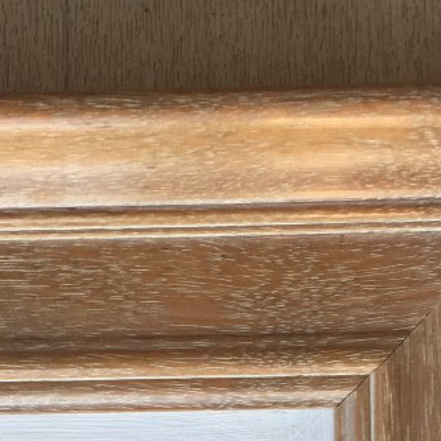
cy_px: 496
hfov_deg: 18.5
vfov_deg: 18.1
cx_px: 26
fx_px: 1326
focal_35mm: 92
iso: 32
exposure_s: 1/50
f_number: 2.2
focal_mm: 4.15
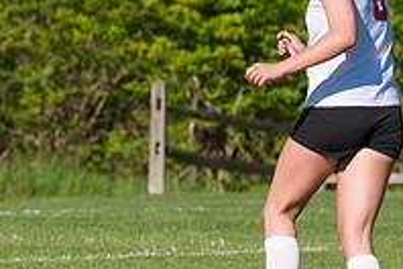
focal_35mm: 811
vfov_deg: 1.7
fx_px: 9078
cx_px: -175
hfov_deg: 2.5
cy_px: 161
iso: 250
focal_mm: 185
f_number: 5.6
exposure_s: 1/1600
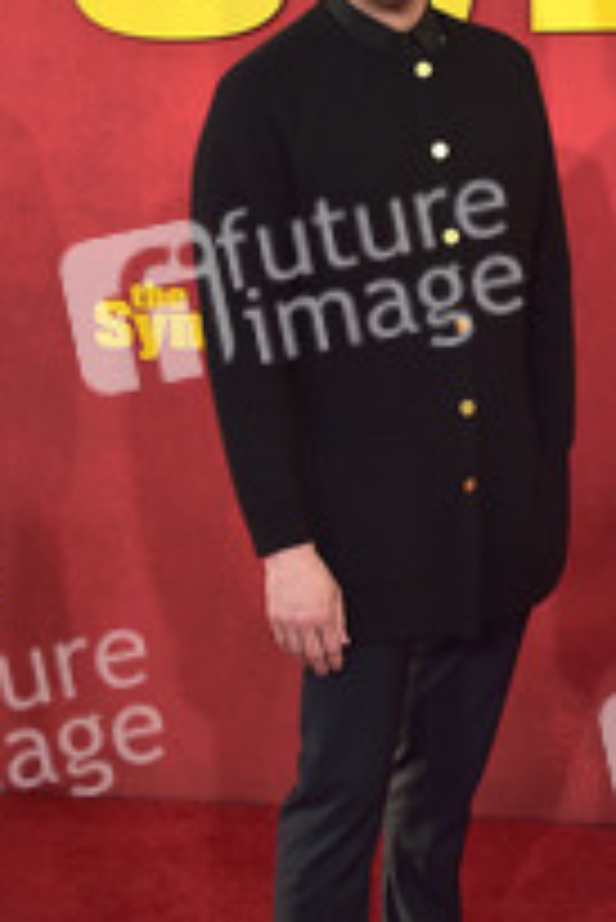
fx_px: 2101
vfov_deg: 24.7
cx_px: 425
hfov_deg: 16.6
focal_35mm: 82
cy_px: 513
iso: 800
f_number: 6.3
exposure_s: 1/1600
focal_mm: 42
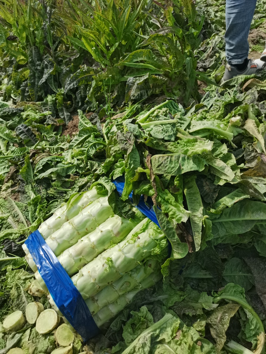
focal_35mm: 26
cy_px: 177
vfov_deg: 67.3
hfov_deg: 53.1
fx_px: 266
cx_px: 133
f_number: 1.8
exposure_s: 1/1976
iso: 50
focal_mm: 5.58
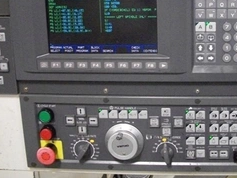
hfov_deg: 31.9
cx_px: 188
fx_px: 404
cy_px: 40
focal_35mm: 59
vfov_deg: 24.5
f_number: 3.1
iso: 800
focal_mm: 6.3
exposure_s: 1/80
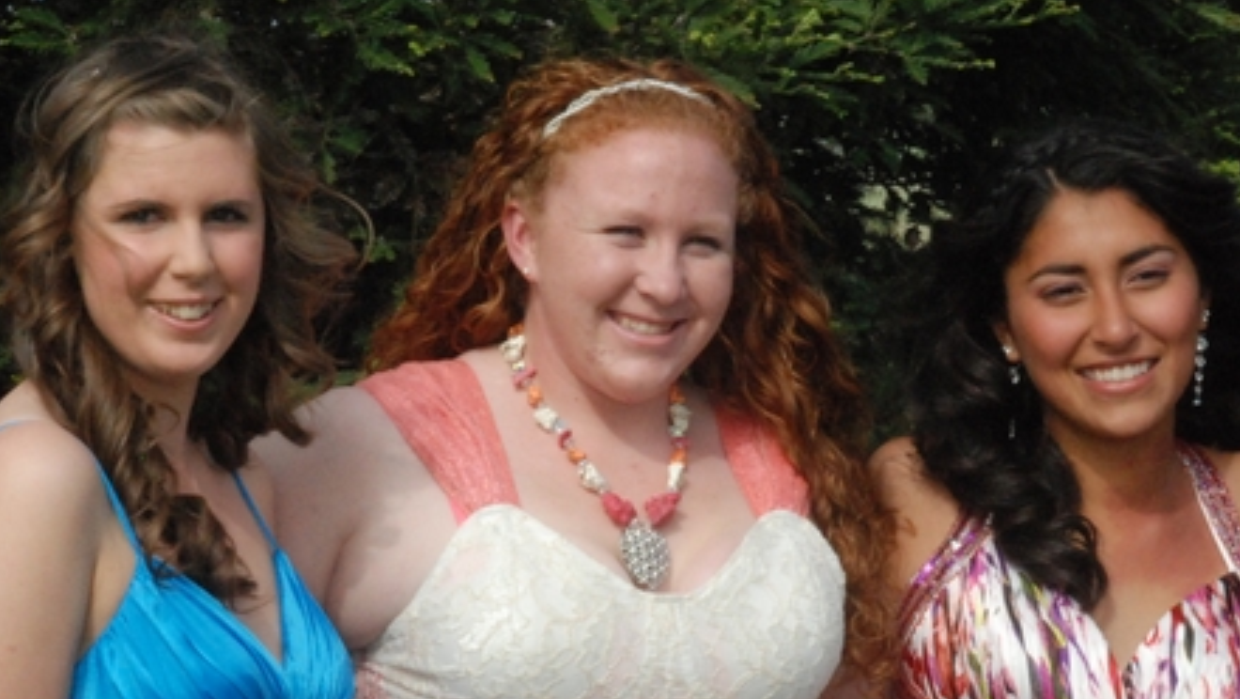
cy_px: 490
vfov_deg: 6.1
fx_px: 6609
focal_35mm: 201
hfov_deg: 10.7
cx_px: 803
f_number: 29
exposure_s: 1/200
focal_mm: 75
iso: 1600
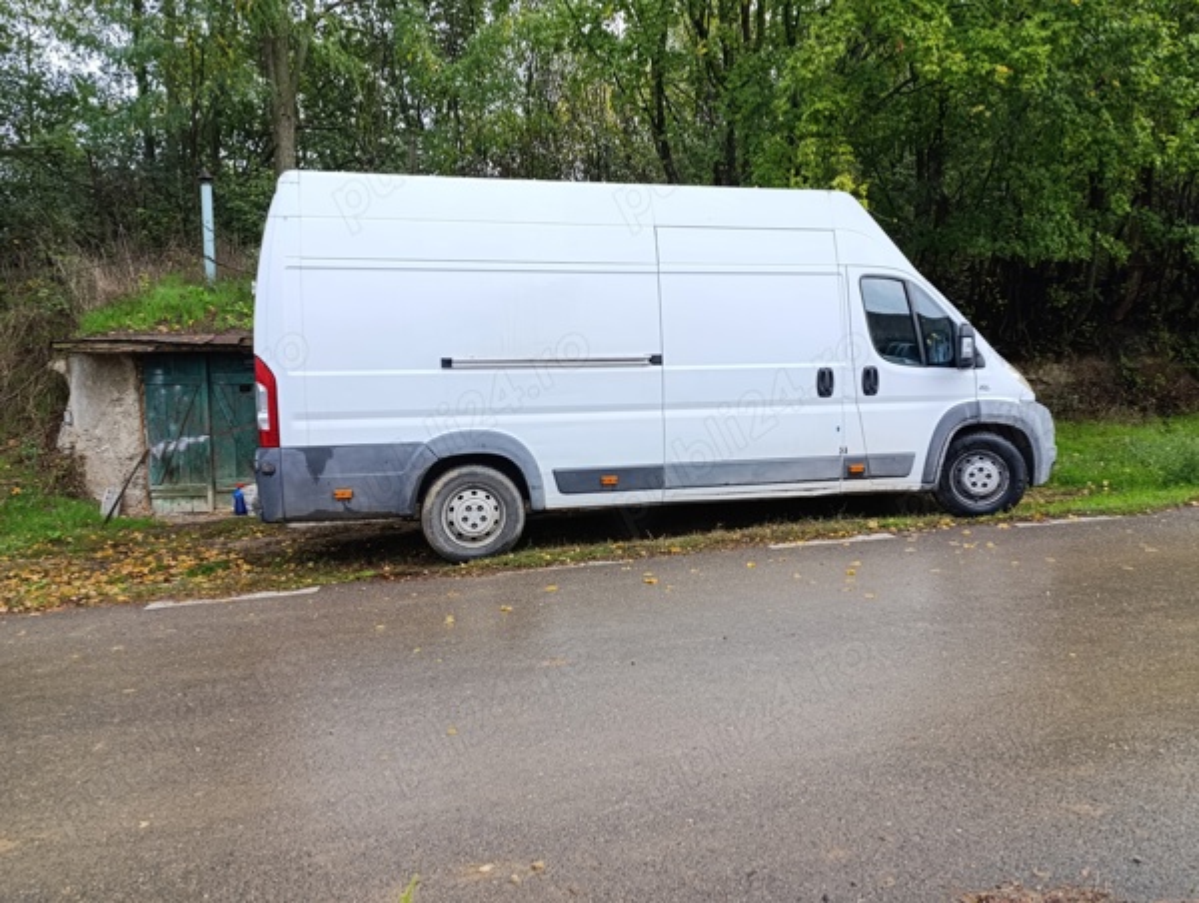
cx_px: 600
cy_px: 452
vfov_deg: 59.0
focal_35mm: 23
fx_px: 798
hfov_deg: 73.8
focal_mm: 6.14
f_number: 1.6
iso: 50
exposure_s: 1/139
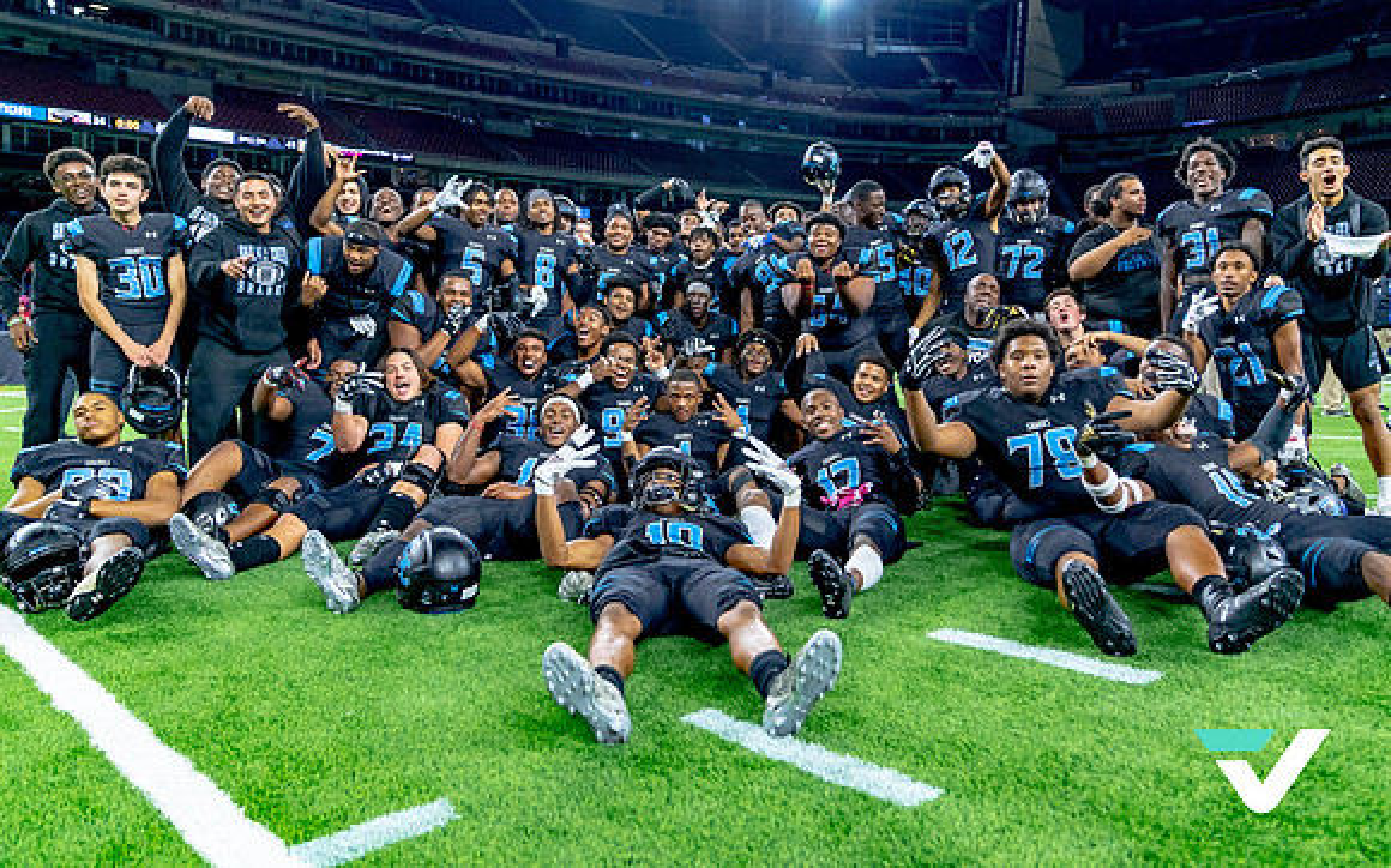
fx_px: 1033
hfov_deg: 67.9
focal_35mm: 27
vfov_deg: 45.4
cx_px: 717
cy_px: 351
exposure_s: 1/1500
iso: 2000
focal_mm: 24
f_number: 2.8
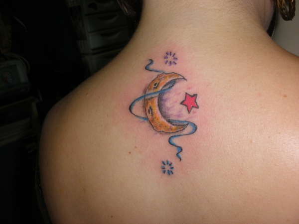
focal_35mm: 36
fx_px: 311
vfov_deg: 39.7
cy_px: 112
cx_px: 150
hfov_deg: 51.4
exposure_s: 1/30
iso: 160
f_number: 5.6
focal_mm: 6.3
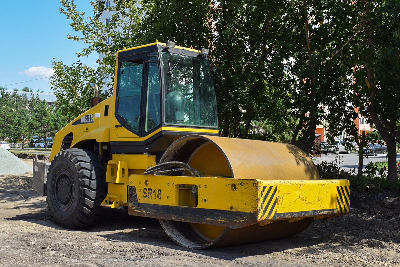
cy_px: 134
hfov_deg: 51.3
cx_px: 200
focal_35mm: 38
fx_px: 417
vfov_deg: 35.5
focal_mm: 25
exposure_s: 1/250
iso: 200
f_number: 8
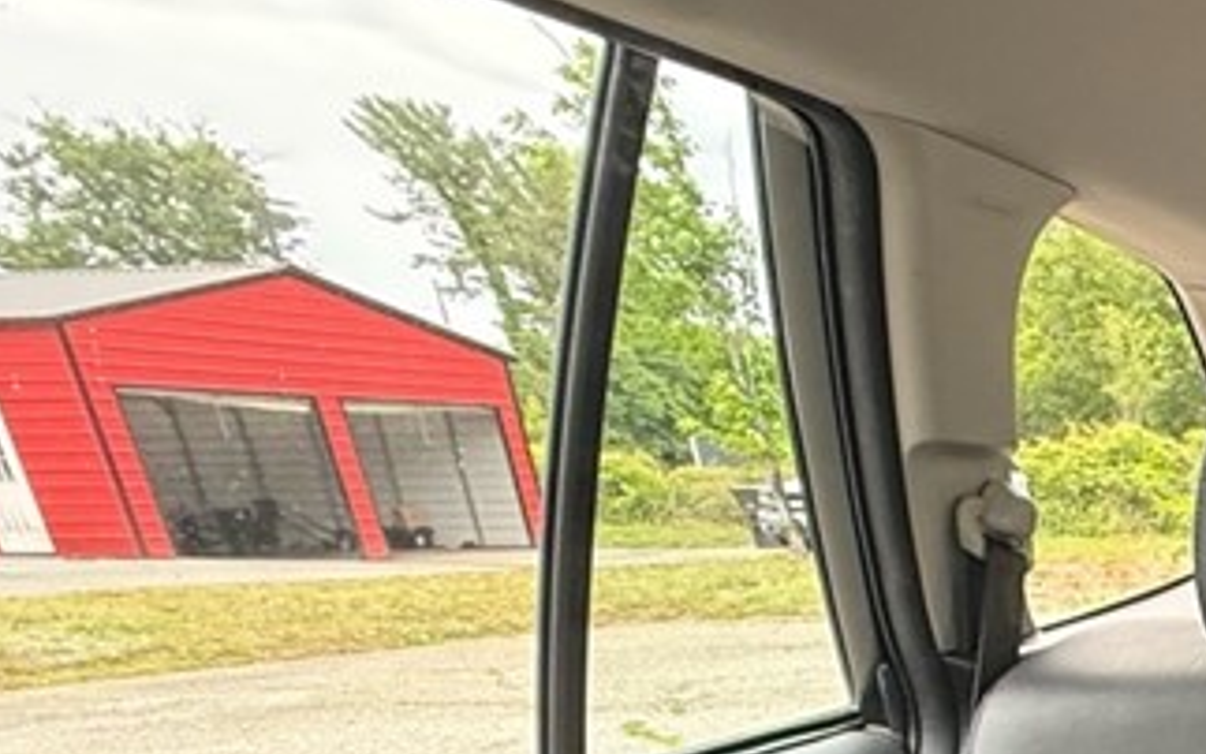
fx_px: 1545
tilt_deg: -21.4
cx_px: 1759
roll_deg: +0.5
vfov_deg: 22.7
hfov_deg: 29.0
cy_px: 1112
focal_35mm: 47
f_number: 2.2
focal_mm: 2.22
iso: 320
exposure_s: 1/60
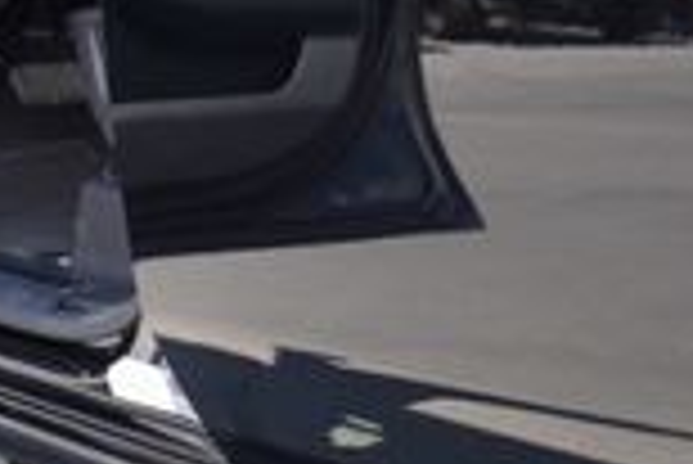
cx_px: 382
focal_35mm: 100
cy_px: 923
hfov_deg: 20.4
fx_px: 1927
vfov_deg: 12.2
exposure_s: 1/80
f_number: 4
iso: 100
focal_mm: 16
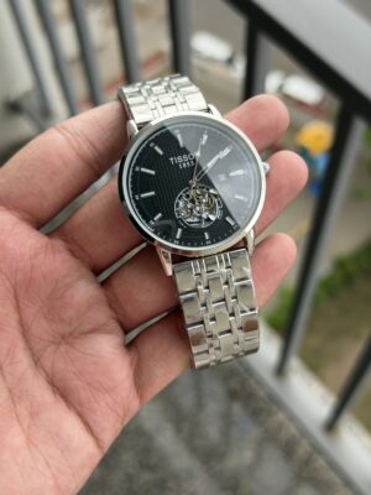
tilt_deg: -62.1
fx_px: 686
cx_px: 186
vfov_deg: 39.7
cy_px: 248
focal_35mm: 48
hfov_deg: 30.3
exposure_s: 1/641
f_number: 1.78
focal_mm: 6.76
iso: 80
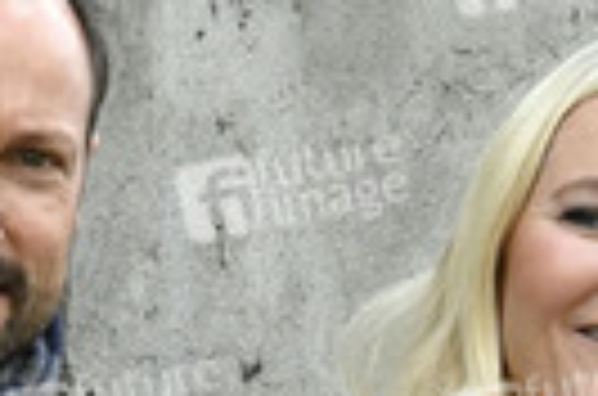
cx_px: 173
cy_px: 526
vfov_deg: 4.0
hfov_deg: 6.1
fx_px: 5634
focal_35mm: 340
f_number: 16
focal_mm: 100
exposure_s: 1/320
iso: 4000
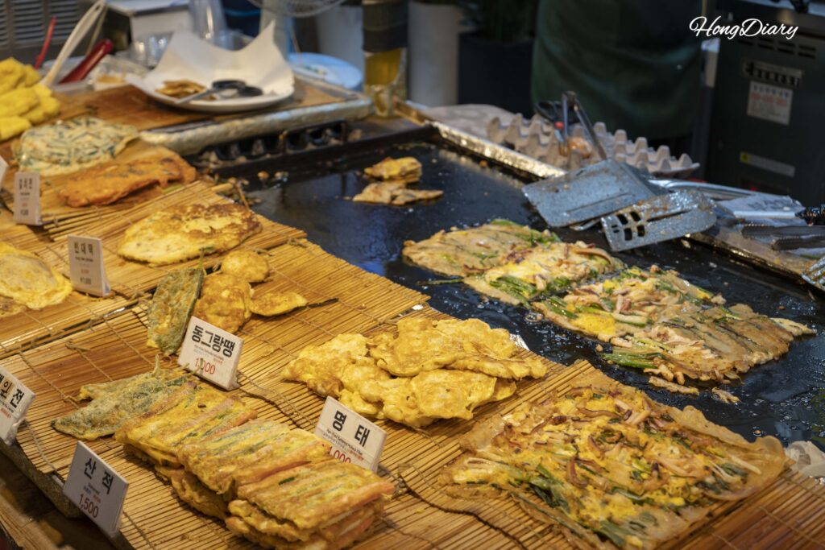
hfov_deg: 33.4
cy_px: 275
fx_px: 1375
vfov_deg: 22.6
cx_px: 412
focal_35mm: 60
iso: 500
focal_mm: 60
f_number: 5.6
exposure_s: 1/160
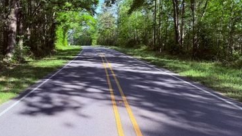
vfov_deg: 37.5
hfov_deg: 62.2
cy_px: 50
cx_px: 99
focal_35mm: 31
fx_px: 199
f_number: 1.78
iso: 80
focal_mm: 6.76
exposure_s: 1/992
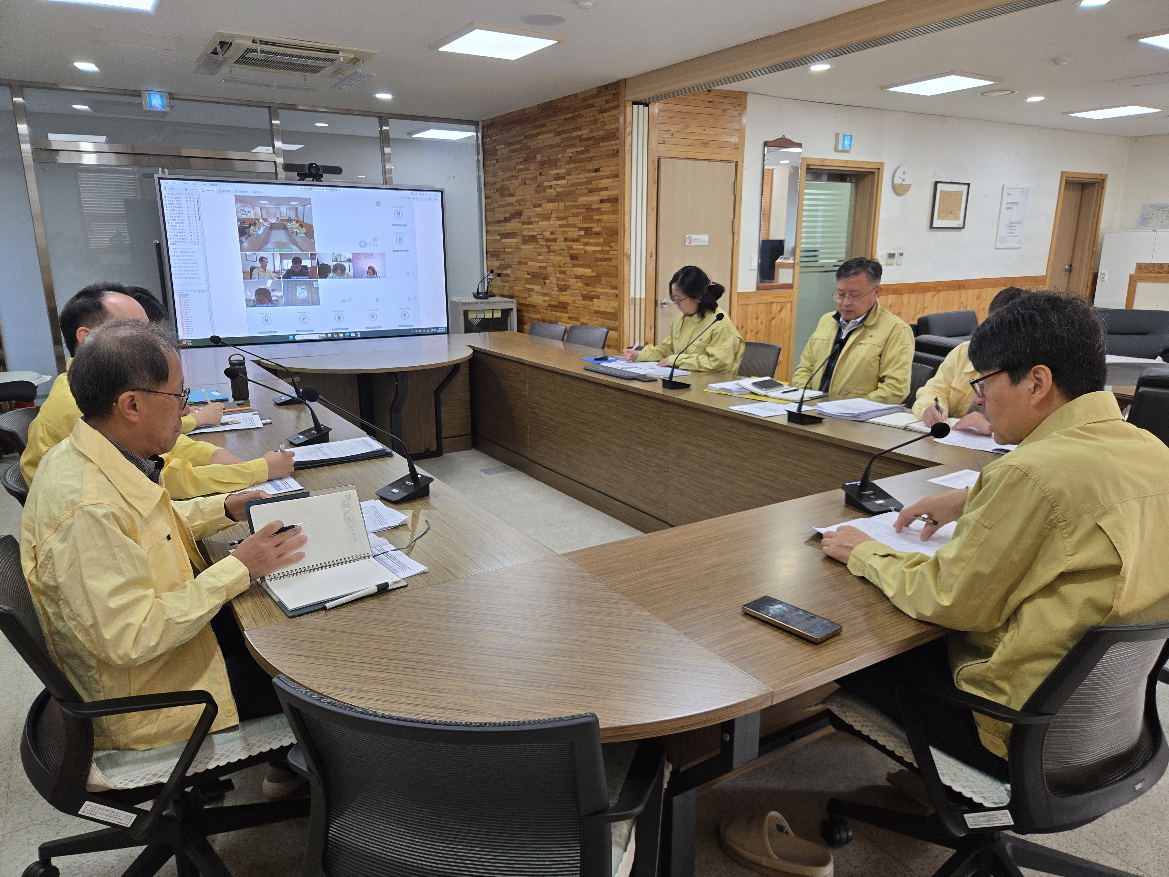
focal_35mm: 23
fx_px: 777
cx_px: 584
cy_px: 438
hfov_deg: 73.9
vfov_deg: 58.9
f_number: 1.8
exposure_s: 1/120
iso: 80
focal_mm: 5.4
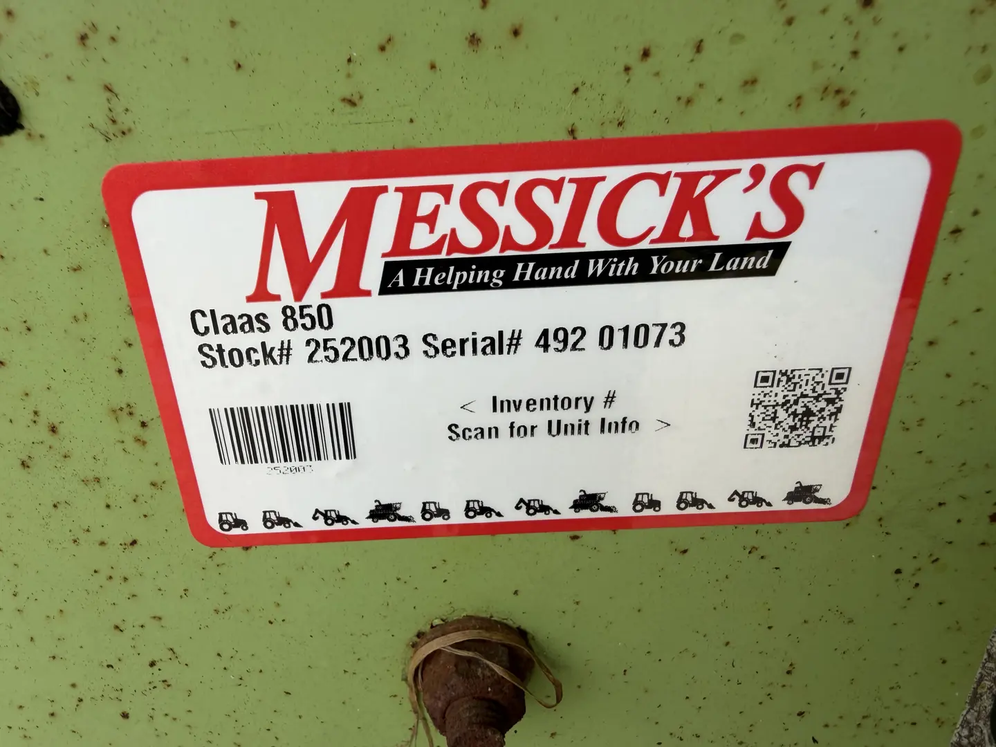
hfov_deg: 71.6
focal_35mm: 24
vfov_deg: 56.8
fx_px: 691
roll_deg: +1.1
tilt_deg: -43.2
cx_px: 498
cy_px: 374
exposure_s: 1/322
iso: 40
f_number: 2.2
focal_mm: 2.22
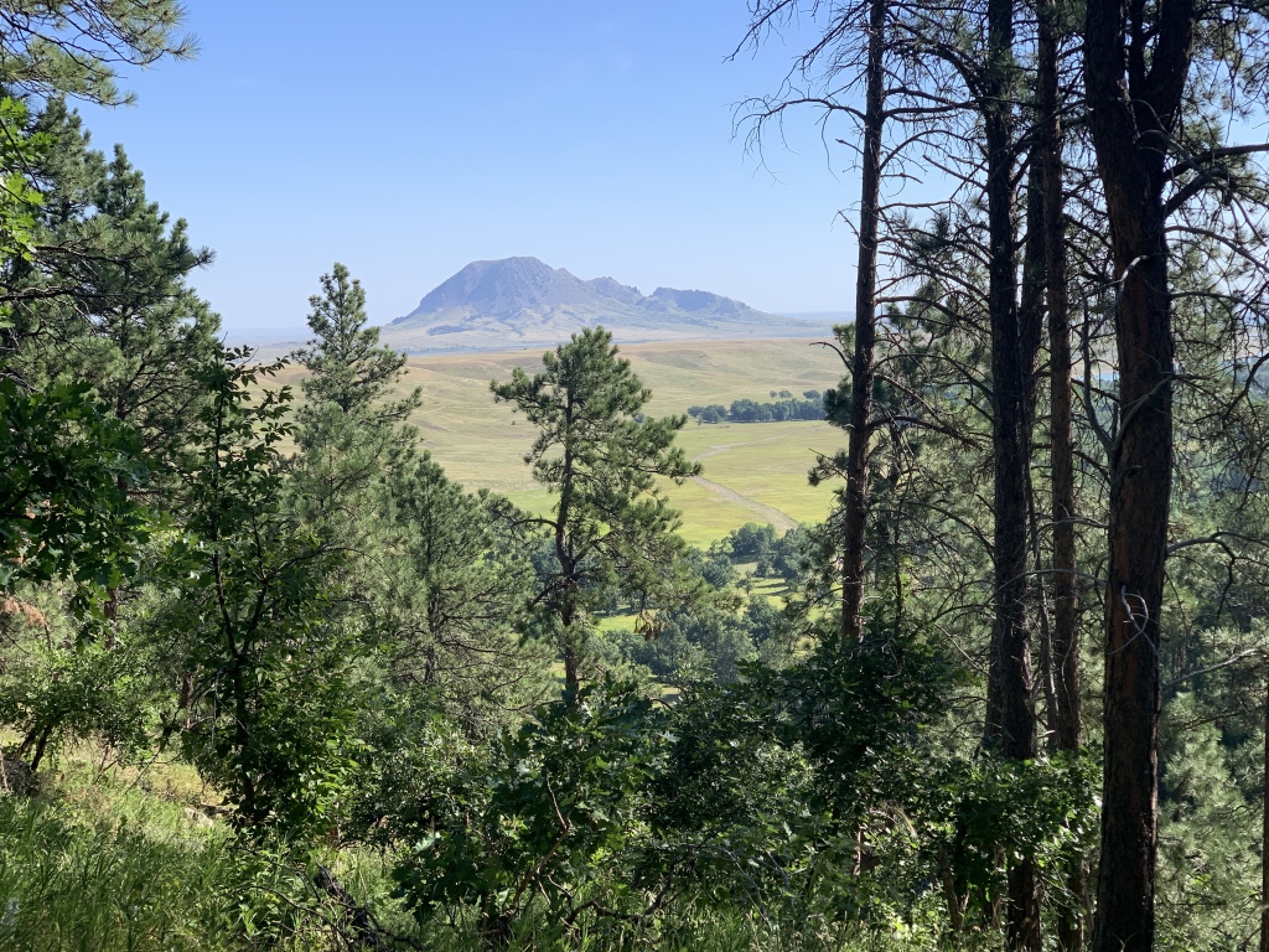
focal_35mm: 52
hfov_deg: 36.8
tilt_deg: -4.3
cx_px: 634
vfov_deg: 28.0
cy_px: 476
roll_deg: +2.3
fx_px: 1906
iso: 16
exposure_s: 1/657
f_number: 2.4
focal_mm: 6
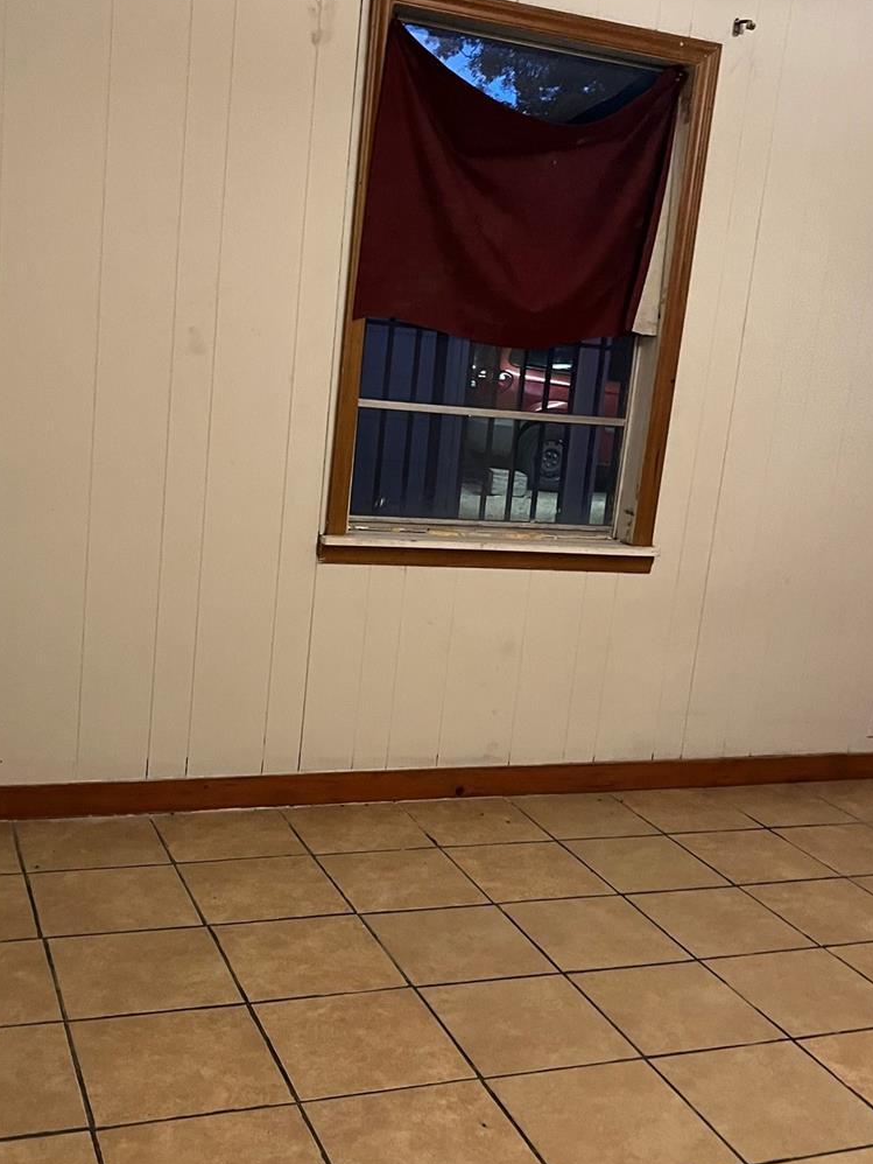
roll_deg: -4.2
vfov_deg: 46.8
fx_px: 1344
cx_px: 437
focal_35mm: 40
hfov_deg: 36.0
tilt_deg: -11.6
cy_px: 598
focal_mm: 5.1
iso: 500
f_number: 1.6
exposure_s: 1/40
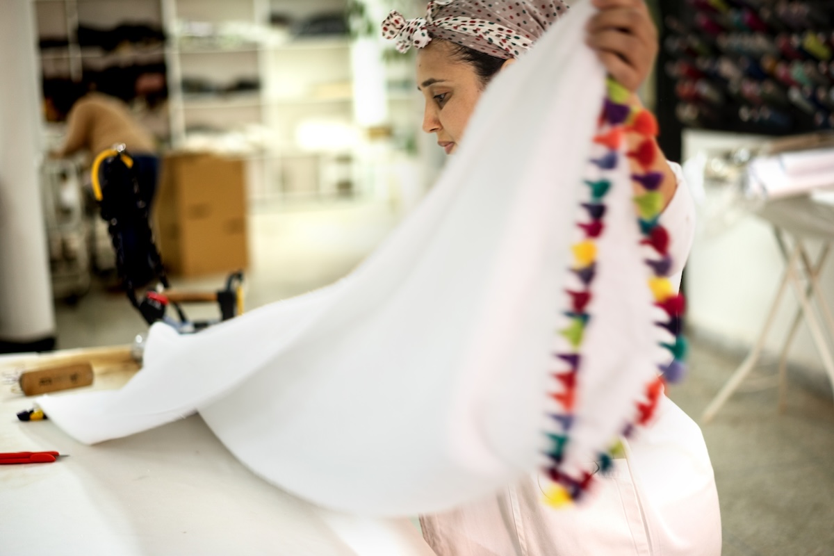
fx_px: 1274
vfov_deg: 24.6
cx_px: 417
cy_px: 278
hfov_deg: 36.2
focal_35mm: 55
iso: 64
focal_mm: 55
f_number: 1.8
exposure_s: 1/60
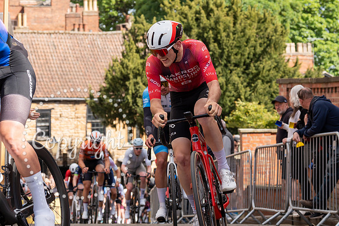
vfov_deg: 10.9
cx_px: 192
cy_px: 25
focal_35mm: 125
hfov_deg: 16.4
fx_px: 1174
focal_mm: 70
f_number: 5
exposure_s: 1/1000
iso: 250
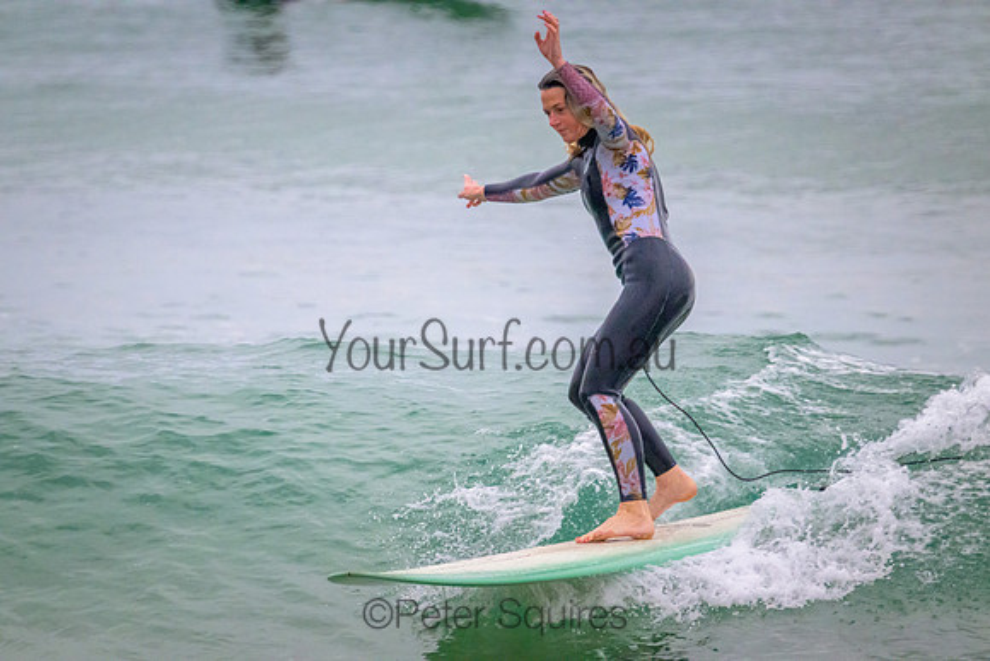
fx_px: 22004
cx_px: 495
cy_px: 330
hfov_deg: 2.6
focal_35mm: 800
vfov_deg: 1.7
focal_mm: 800
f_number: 11
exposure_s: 1/1250
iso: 6400
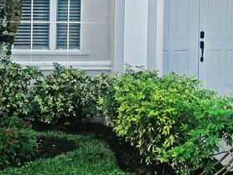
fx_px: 694
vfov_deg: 14.1
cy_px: -17
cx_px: 294
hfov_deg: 17.9
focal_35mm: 103
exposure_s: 1/125
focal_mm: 14
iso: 200
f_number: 3.6
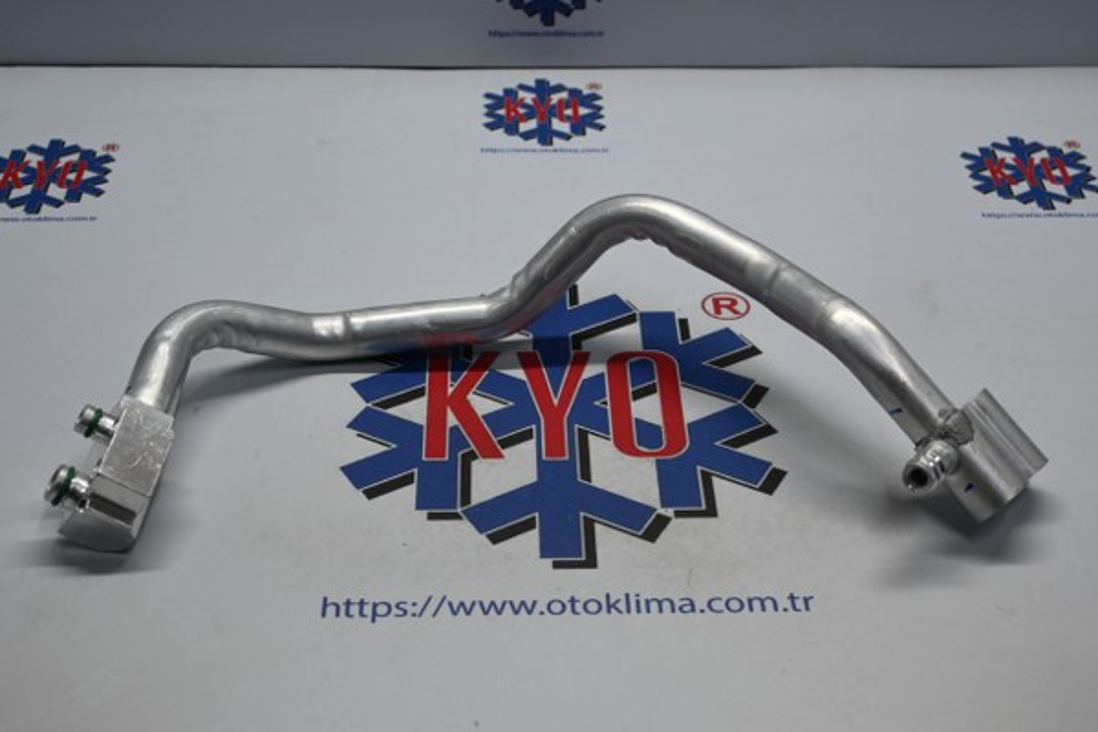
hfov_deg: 35.9
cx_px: 549
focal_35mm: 56
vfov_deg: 24.4
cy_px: 366
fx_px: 1693
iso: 360
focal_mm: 37
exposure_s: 1/60
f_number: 5.3
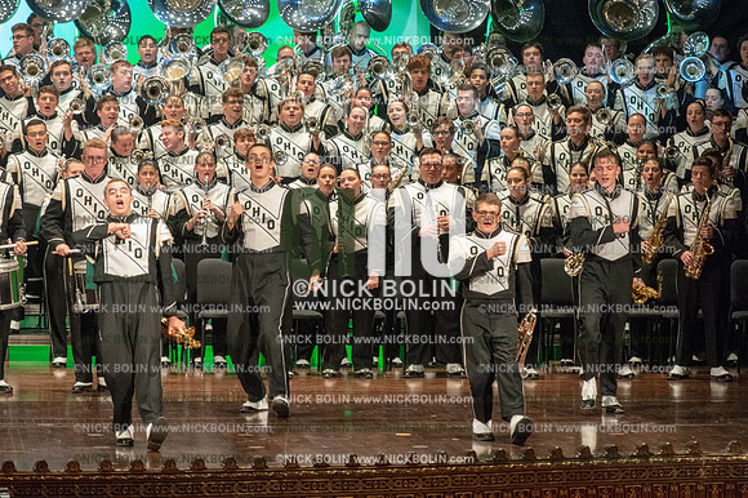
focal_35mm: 210
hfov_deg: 9.8
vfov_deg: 6.5
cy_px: 249
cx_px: 374
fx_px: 4361
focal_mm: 210
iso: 8000
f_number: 5.6
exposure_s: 1/320
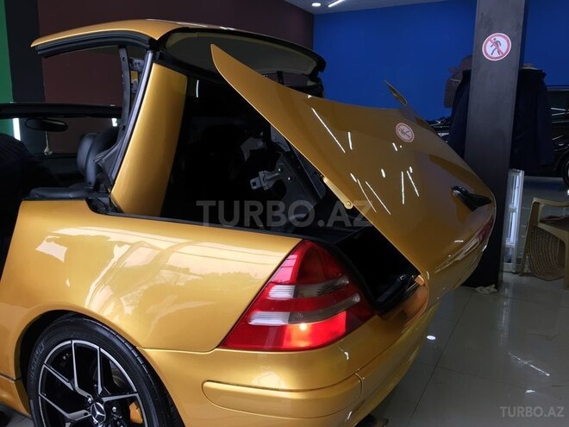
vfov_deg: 48.2
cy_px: 214
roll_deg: -0.5
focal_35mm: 29
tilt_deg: -11.7
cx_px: 284
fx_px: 477
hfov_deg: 61.7
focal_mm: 4.15
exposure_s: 1/100
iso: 40
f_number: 2.2
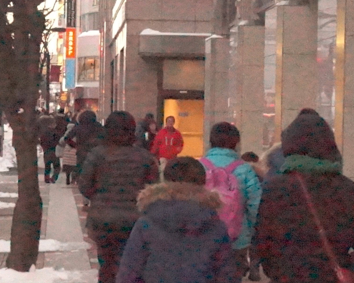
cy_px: 101
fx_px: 1682
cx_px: 37
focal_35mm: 161
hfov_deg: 11.9
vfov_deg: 9.6
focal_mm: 35
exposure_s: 1/800
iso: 16000
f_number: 9
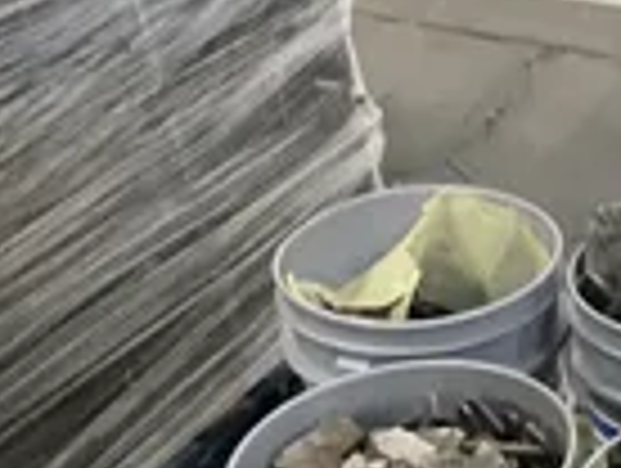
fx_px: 1510
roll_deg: -0.8
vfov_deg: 17.2
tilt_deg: -38.7
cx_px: 734
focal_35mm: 84
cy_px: 477
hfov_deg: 21.7
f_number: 1.8
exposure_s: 1/34
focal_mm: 3
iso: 320
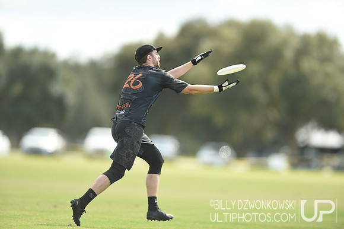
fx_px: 3820
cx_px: 172
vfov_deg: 3.4
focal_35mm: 400
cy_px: 114
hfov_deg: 5.2
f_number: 2.8
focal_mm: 400
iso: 160
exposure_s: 1/1000
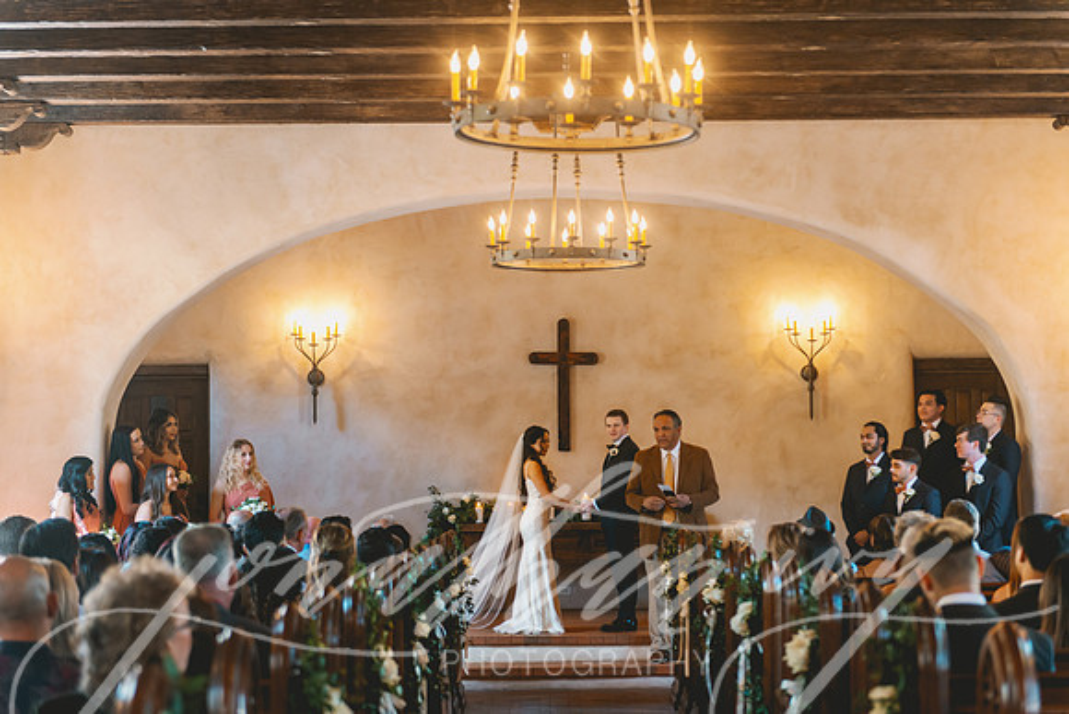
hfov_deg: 28.8
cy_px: 357
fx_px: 2079
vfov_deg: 19.5
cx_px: 534
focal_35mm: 70
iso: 1000
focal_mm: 70
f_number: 2.8
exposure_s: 1/80
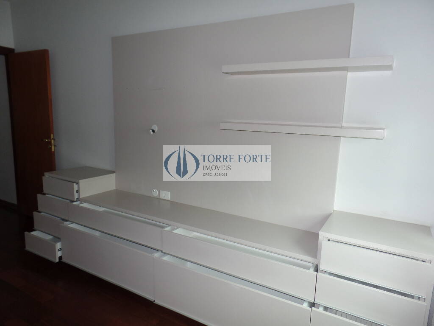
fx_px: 288
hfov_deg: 73.9
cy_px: 163
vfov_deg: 58.9
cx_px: 217
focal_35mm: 23
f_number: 2.8
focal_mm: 4.1
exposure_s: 1/30
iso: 100
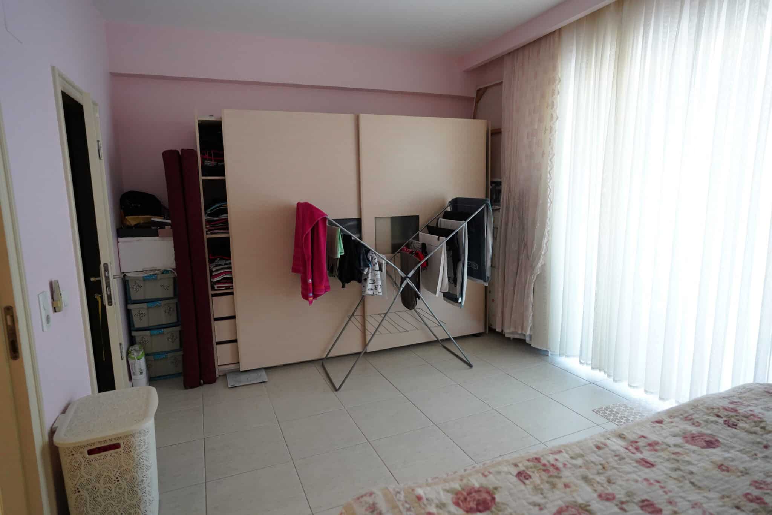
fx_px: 429
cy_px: 258
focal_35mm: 20
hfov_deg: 84.0
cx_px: 386
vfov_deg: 61.9
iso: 4000
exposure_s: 1/160
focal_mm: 20
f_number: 2.8
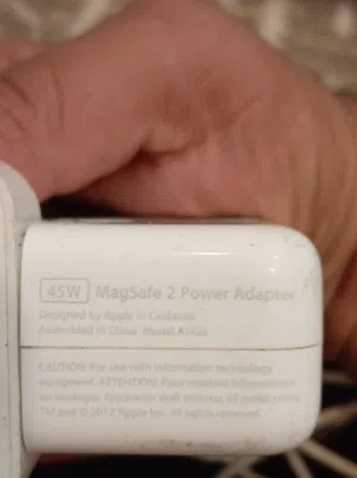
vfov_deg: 38.2
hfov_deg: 29.1
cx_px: 178
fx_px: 689
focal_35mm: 50
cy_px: 239
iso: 331
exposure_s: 1/25
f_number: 1.8
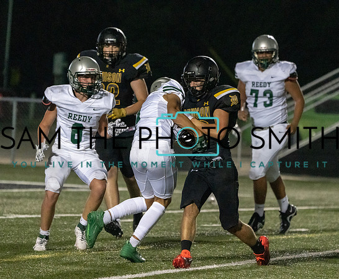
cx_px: 169
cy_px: 153
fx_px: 3494
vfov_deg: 4.6
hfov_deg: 5.6
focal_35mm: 344
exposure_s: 1/1000
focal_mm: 274
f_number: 5.6
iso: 20000
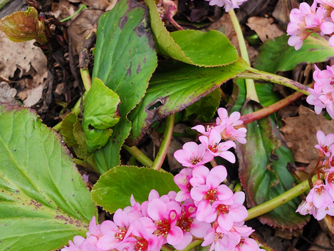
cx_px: 341
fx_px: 560
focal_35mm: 58
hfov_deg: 30.6
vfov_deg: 24.9
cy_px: 60
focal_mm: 6.4
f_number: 1.8
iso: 12
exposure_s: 1/180
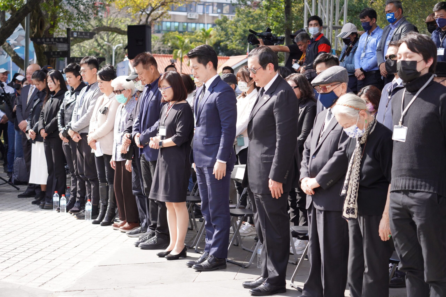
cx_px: 223
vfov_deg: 19.5
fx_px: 867
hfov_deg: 28.8
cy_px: 148
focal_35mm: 70
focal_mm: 70
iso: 640
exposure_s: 1/800
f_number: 5
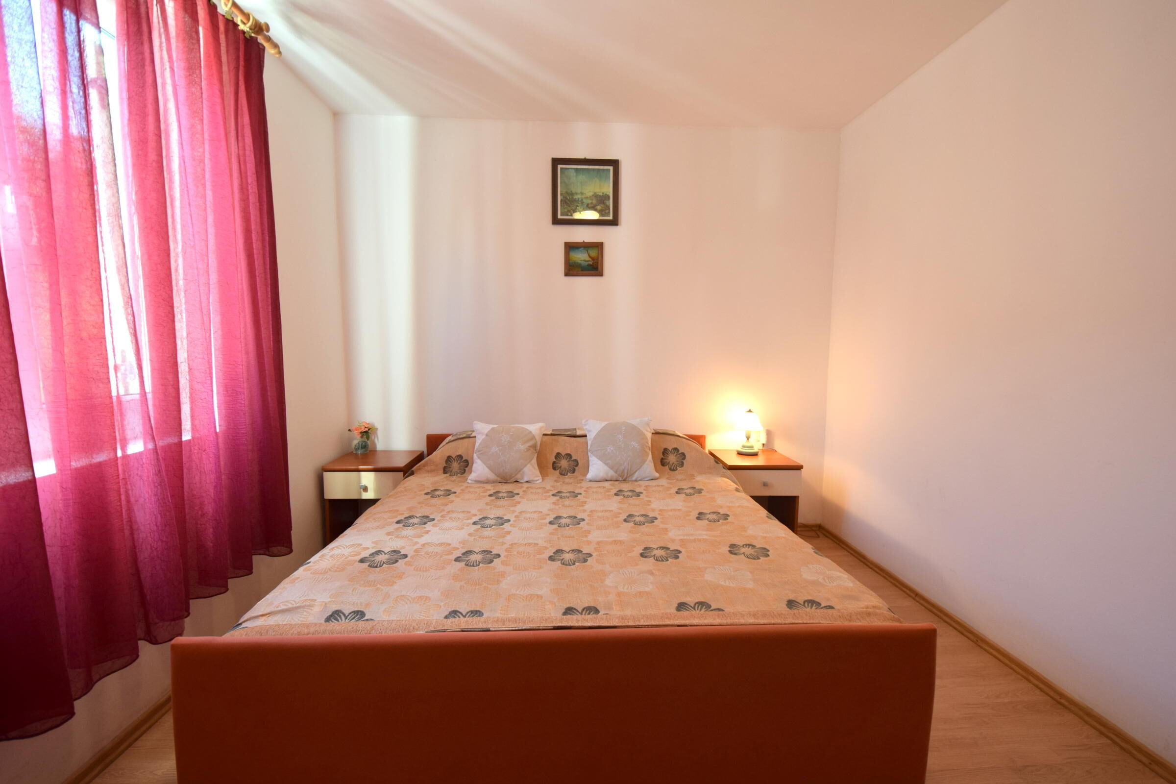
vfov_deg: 77.3
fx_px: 490
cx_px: 588
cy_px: 392
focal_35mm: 15
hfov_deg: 100.4
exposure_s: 1/60
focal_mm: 10
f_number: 4
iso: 400
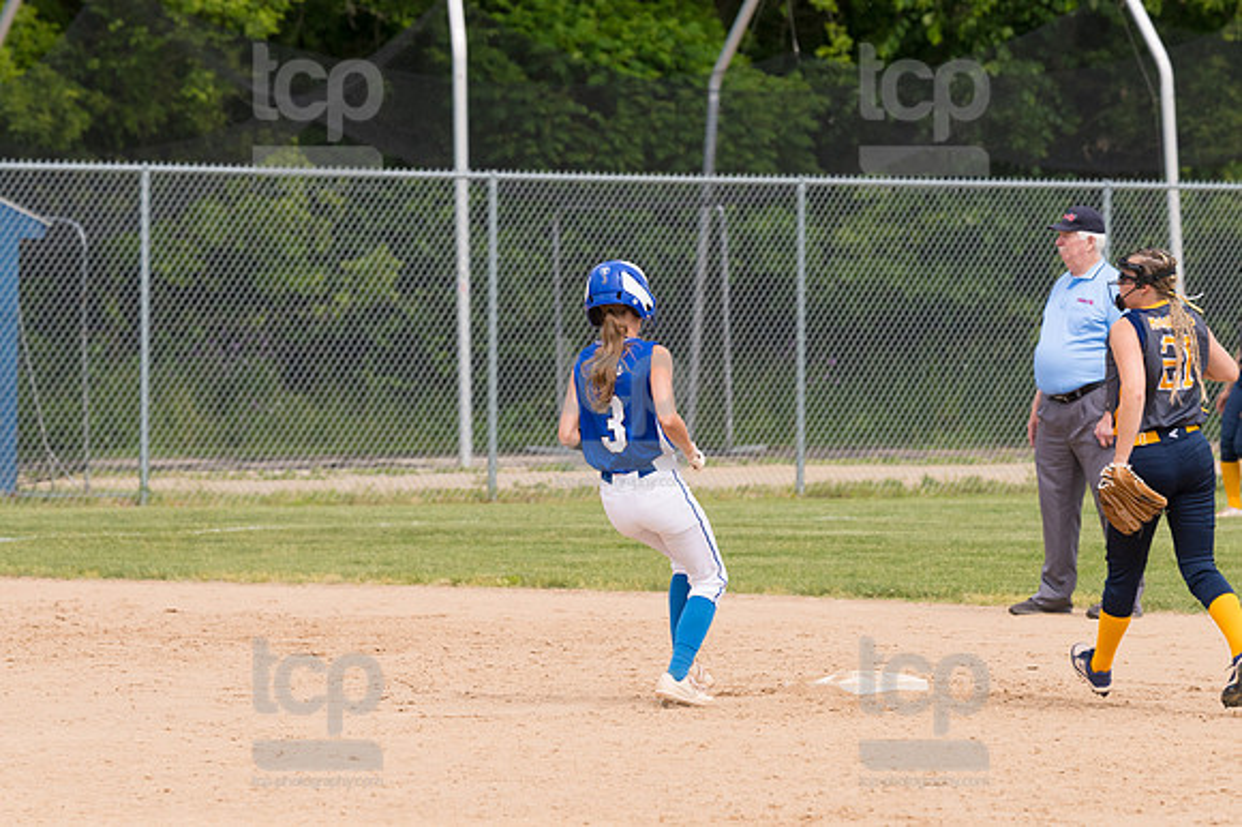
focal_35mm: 300
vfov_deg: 4.6
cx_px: 621
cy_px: 414
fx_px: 10344
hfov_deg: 6.9
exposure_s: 1/1600
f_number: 5.6
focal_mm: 200
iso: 320
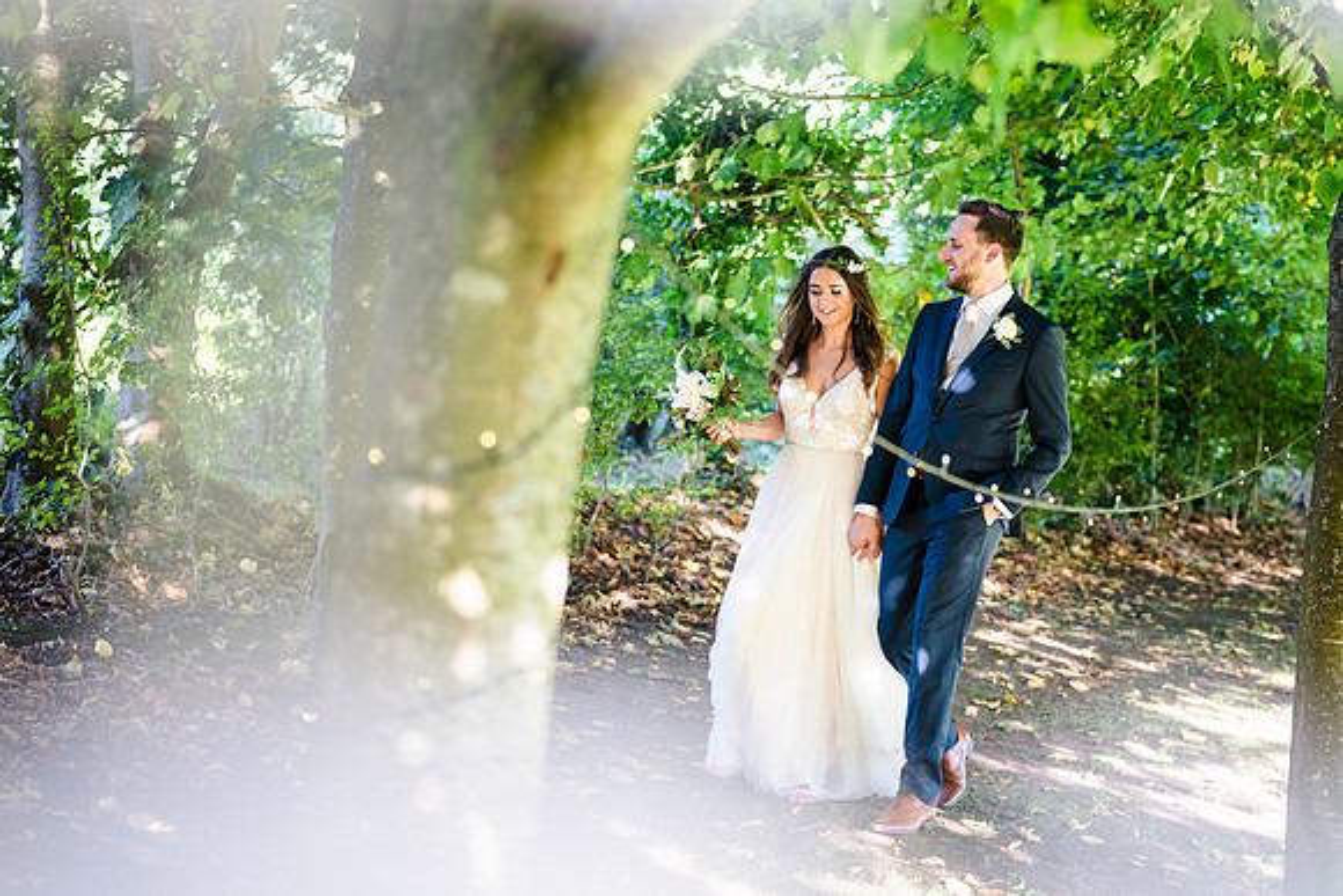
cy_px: 489
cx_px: 734
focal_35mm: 79
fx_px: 2935
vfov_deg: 17.4
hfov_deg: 25.8
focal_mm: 72
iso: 640
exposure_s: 1/200
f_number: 2.8
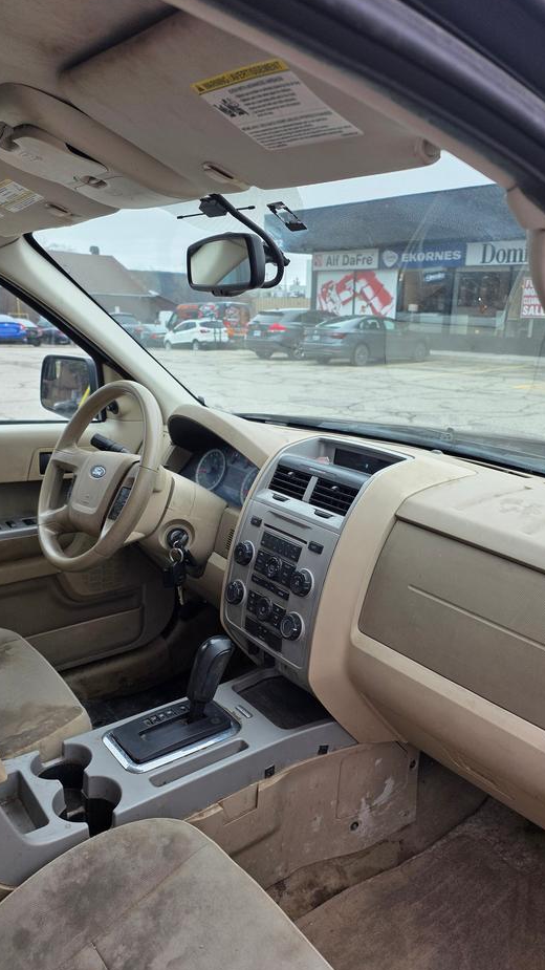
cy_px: 490
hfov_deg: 44.3
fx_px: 668
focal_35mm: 26
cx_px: 299
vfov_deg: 71.9
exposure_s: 1/359
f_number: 1.7
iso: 50
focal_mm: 6.25
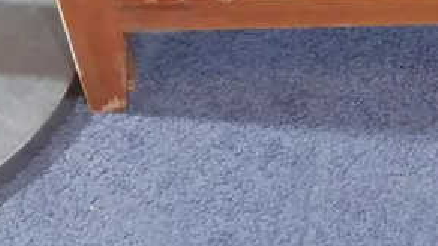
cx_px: 460
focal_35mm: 153
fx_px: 1776
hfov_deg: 13.8
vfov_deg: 7.6
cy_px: -220
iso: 1600
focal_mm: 20
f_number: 4.4
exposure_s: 1/60
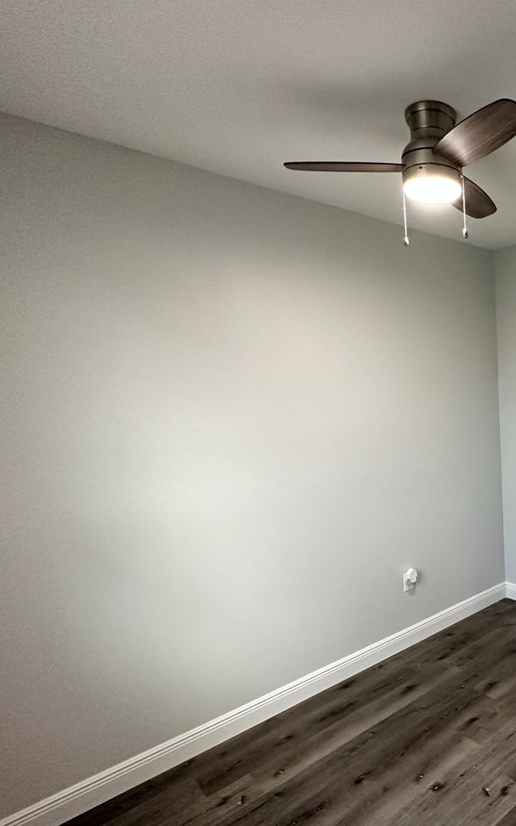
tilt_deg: -7.4
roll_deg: +1.8
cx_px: 498
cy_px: 449
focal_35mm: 22
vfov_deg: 79.5
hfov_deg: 47.3
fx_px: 495
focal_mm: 2.22
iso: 320
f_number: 2.2
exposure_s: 1/120
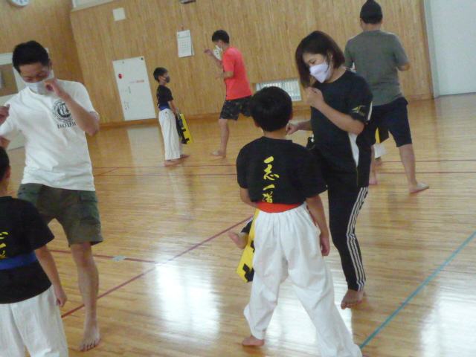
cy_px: 178
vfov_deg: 31.5
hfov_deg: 41.2
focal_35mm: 46
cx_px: 238
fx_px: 633
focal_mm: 4.5
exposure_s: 1/500
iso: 800
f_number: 2.8
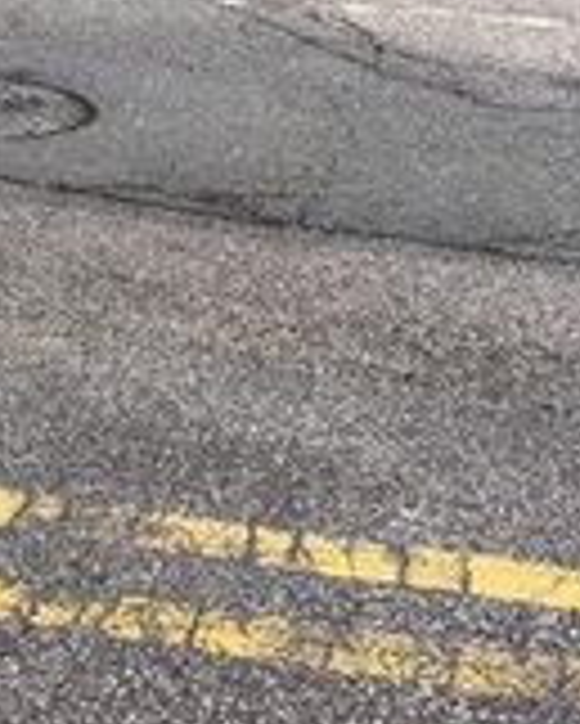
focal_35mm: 97
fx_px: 2079
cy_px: -551
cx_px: -126
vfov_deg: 16.7
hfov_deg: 15.3
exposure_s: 1/411
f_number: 1.8
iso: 100
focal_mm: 5.56
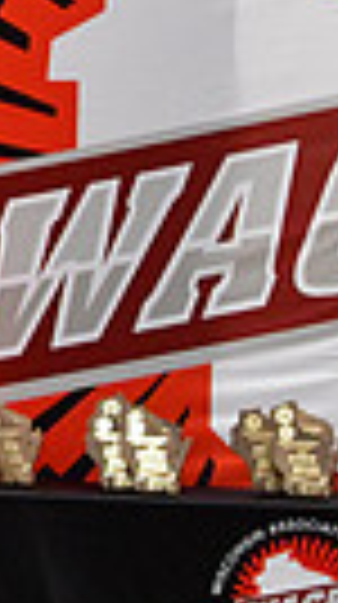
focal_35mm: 476
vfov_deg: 4.5
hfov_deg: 2.5
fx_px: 7613
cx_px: -838
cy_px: 169
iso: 4000
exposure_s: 1/400
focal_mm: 70
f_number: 4
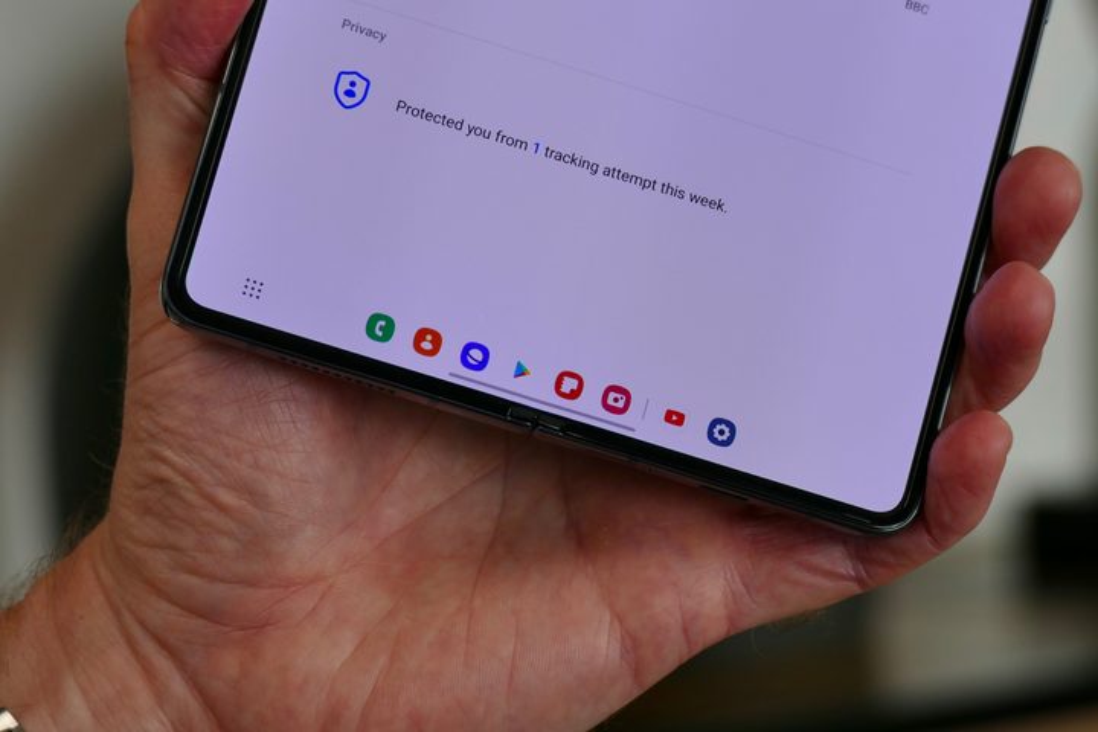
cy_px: 366
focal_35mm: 226
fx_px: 6892
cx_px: 549
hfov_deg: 9.1
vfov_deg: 6.1
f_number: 4
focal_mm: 82.28
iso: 200
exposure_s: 1/100
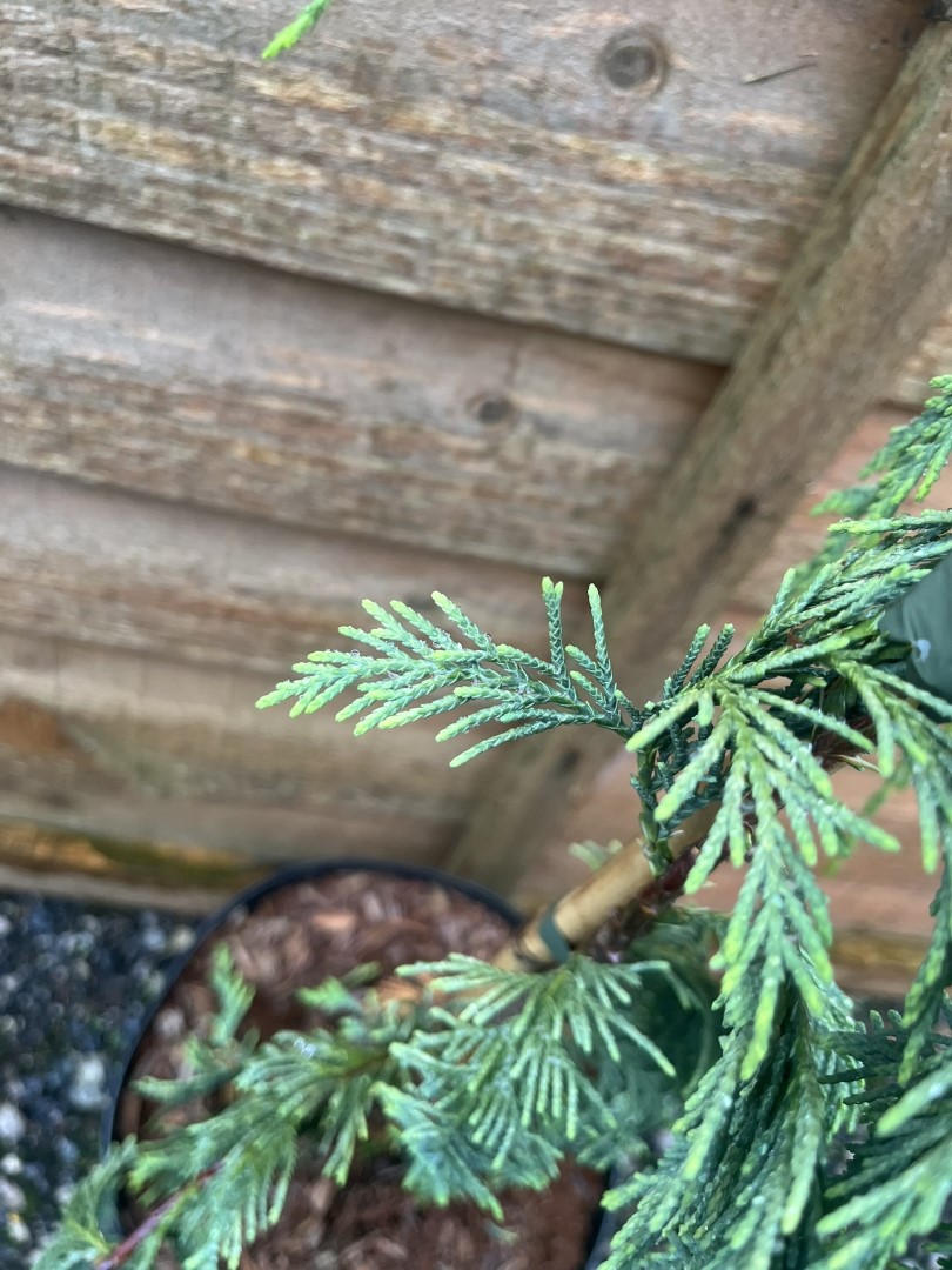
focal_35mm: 26
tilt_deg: -54.1
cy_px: 635
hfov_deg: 53.1
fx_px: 953
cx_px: 476
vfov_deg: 67.3
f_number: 1.6
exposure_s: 1/118
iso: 125
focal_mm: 5.1
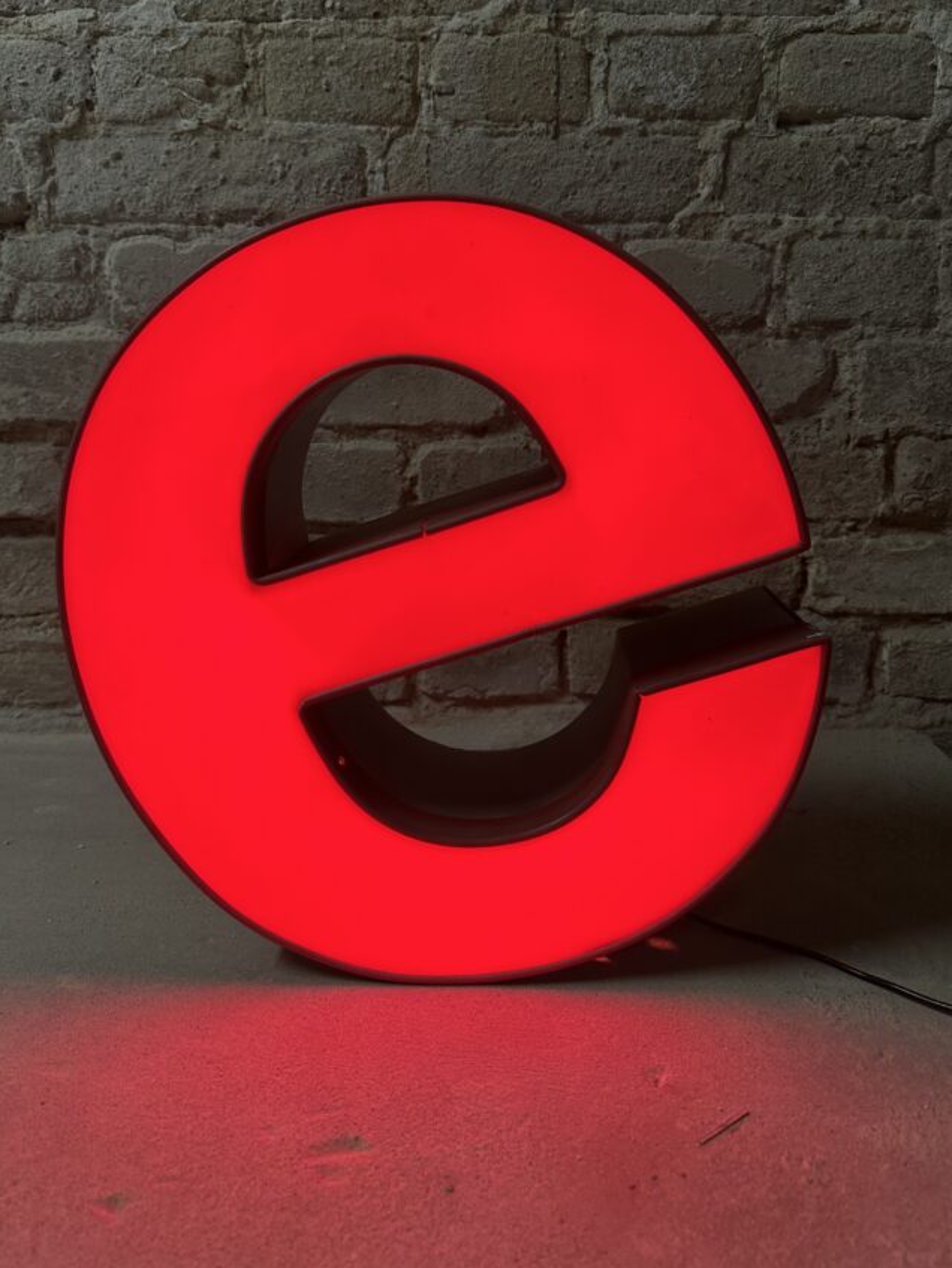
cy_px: 505
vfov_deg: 61.1
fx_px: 1063
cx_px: 500
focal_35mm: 29
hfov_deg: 48.2
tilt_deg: -7.0
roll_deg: -0.6
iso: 125
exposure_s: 1/50
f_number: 1.78
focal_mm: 6.86
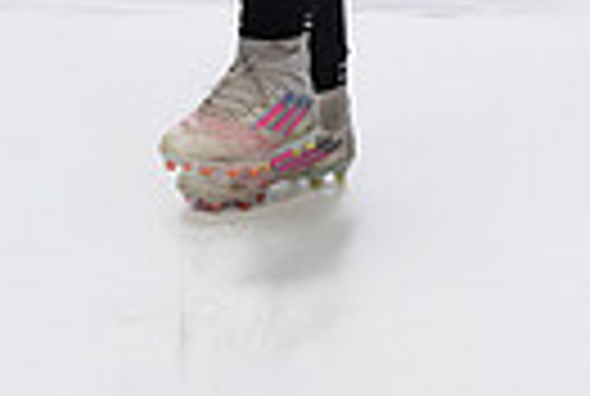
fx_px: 2530
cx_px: 320
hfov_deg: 13.3
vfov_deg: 8.2
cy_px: -585
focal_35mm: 154
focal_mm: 45
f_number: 8
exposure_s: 1/250
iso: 800
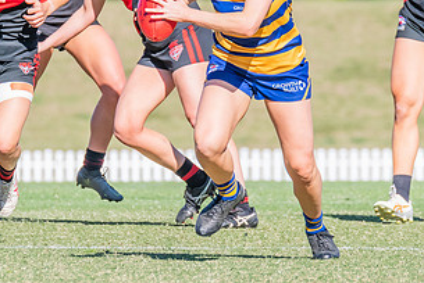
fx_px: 13156
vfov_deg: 1.2
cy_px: 60
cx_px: 267
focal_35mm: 1116
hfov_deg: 1.8
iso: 800
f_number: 10
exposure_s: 1/1250
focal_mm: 420
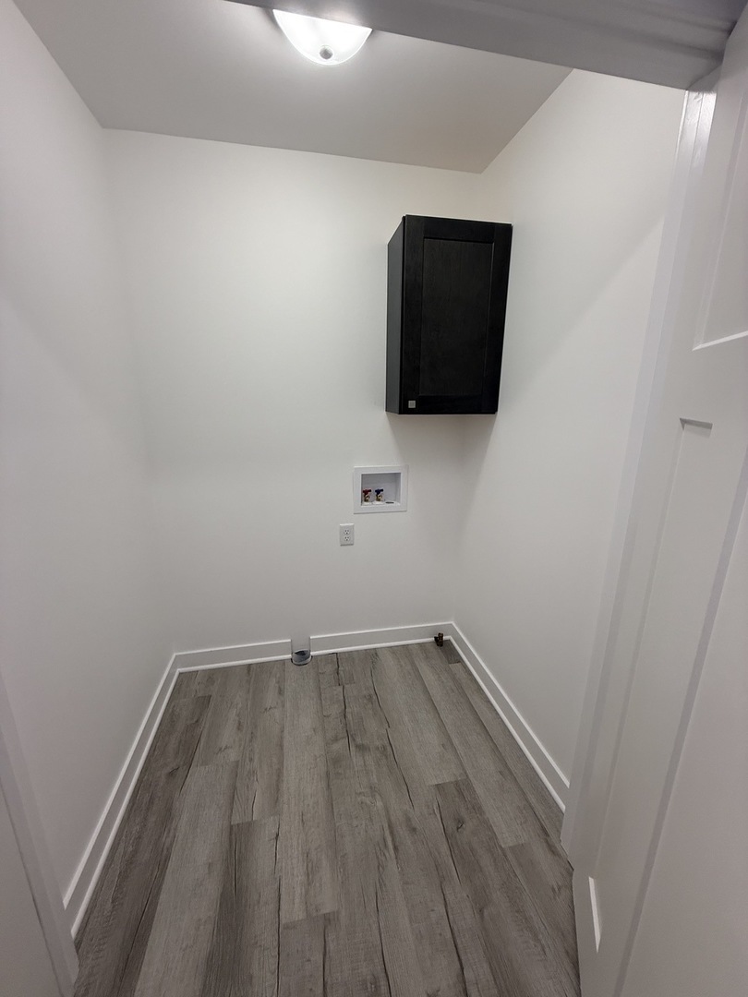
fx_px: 403
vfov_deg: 102.1
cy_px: 498
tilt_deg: -15.0
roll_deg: +0.4
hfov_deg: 85.7
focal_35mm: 14
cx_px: 374
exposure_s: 1/120
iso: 125
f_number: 2.2
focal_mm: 2.22
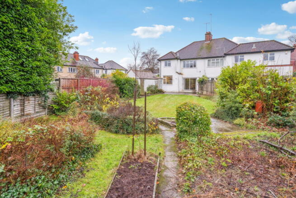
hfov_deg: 86.9
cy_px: 99
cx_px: 148
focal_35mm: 19
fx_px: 156
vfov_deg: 64.6
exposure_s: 1/60
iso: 400
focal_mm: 19
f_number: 5.6
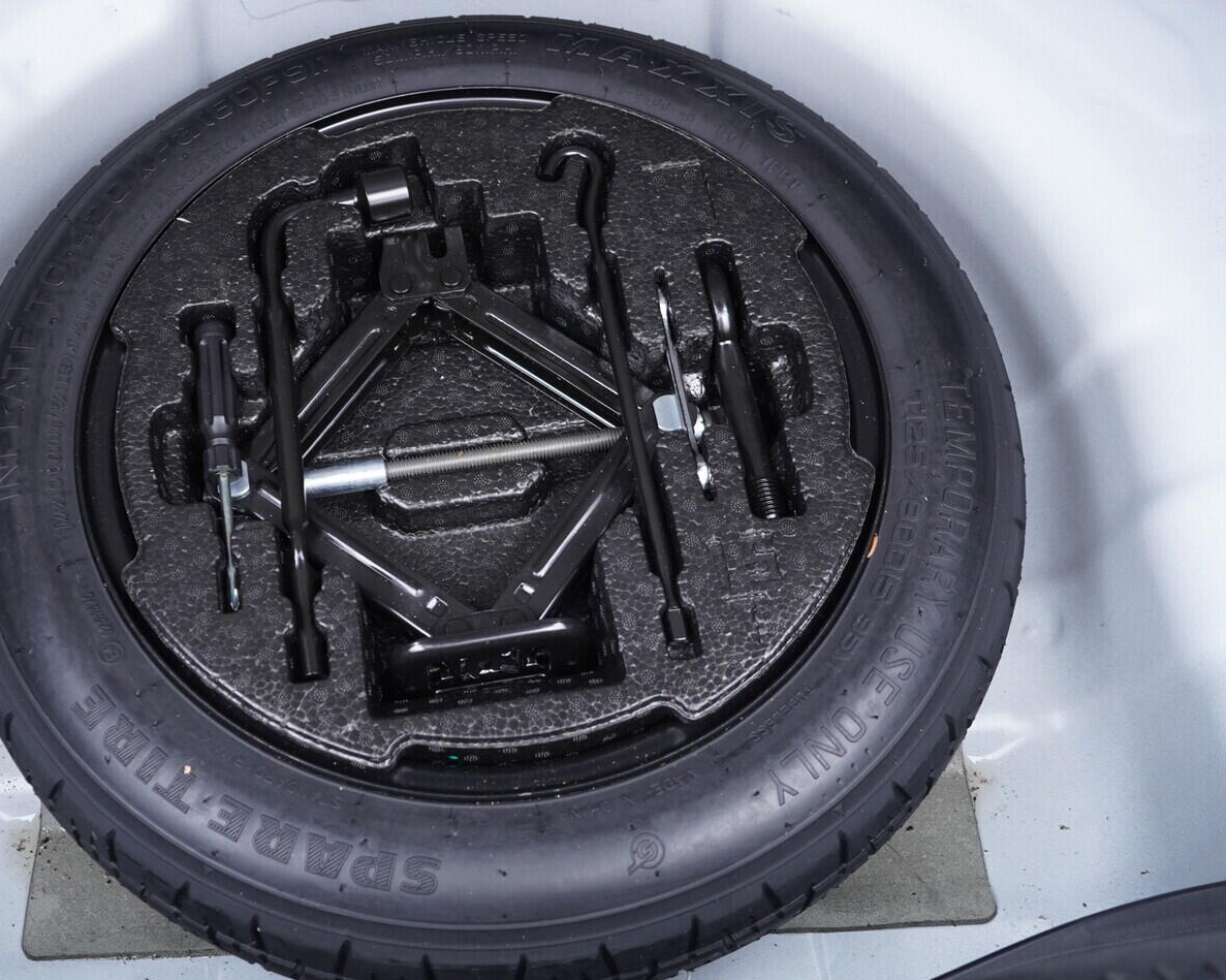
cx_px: 522
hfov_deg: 44.7
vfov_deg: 36.5
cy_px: 487
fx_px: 1487
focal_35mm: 41
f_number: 2.8
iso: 500
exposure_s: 1/40
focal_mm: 24
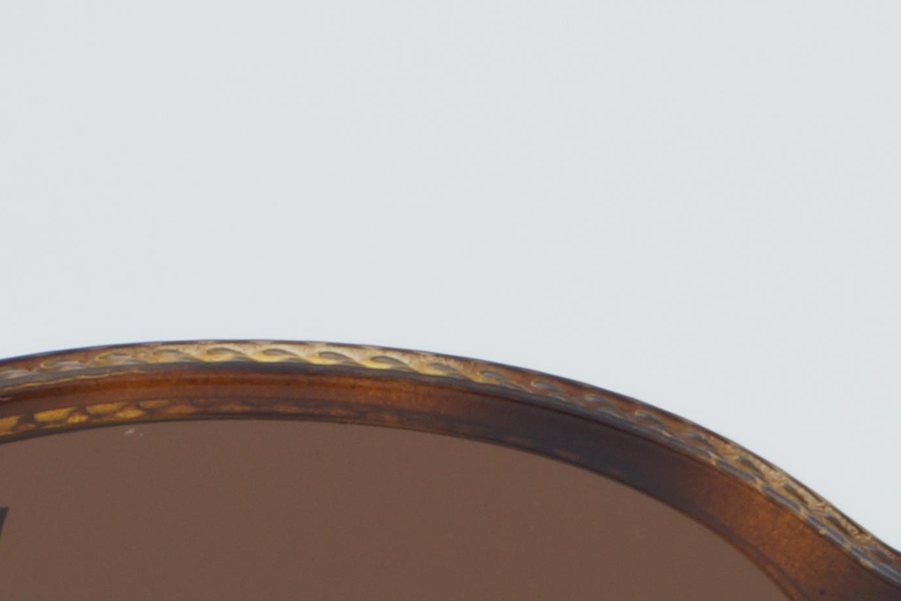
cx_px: 1197
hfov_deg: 5.7
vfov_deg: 3.8
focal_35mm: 357
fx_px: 8938
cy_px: 946
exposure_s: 1/4
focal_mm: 55
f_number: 32
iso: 100
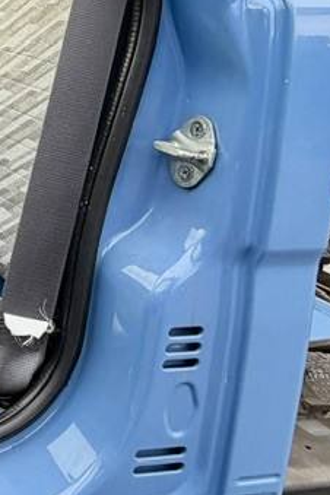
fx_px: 756
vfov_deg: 34.8
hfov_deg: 18.8
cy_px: 79
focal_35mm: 55
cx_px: -269
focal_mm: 2.22
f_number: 2.2
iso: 80
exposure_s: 1/121
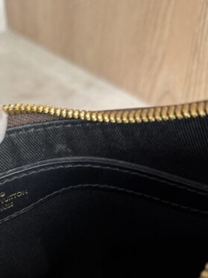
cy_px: 255
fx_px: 416
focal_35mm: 52
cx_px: 14
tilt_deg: -46.8
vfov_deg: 34.5
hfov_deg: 26.9
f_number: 1.78
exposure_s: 1/60
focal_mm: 6.76
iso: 125
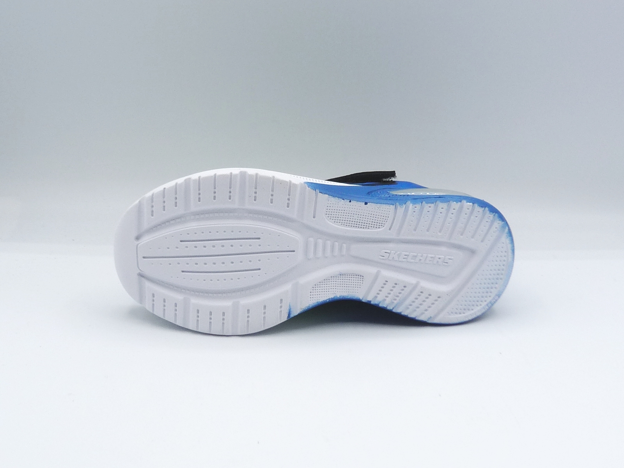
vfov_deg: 29.1
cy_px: 234
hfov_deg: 38.2
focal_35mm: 50
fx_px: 901
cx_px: 312
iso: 100
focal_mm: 4.9
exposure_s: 1/200
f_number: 5
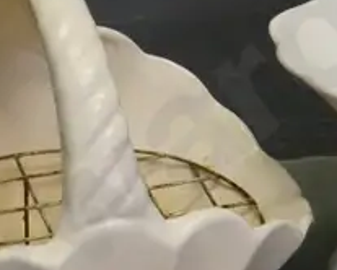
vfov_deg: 8.0
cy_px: 184
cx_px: 130
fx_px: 1927
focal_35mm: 193
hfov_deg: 10.0
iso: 3200
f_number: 5.6
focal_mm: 20
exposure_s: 1/320
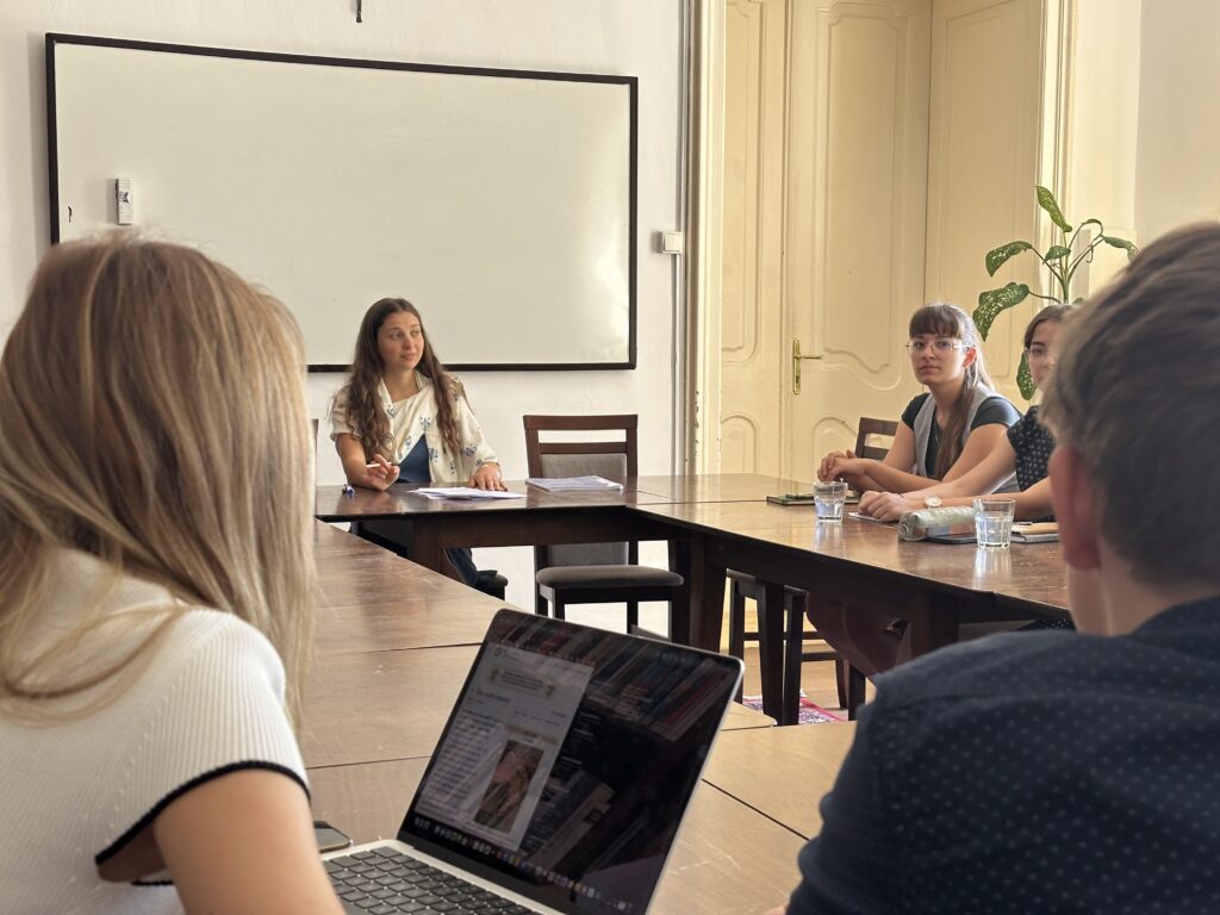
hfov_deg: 39.7
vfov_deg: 30.3
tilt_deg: -3.4
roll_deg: -0.9
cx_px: 610
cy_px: 458
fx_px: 1692
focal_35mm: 48
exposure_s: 1/97
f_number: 1.78
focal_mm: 6.86
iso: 80
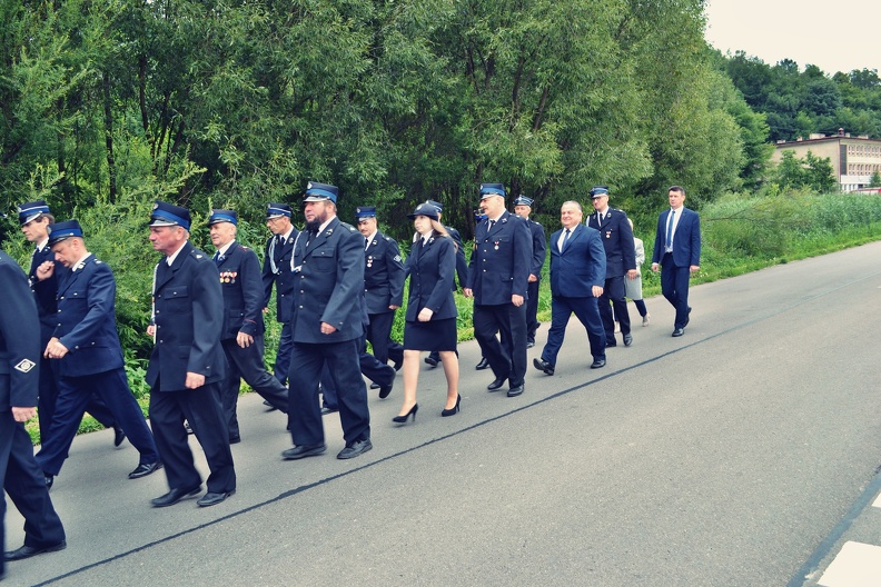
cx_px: 440
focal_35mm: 30
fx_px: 734
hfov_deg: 61.9
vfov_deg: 43.6
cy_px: 294
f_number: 5.6
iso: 180
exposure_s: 1/125
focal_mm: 20
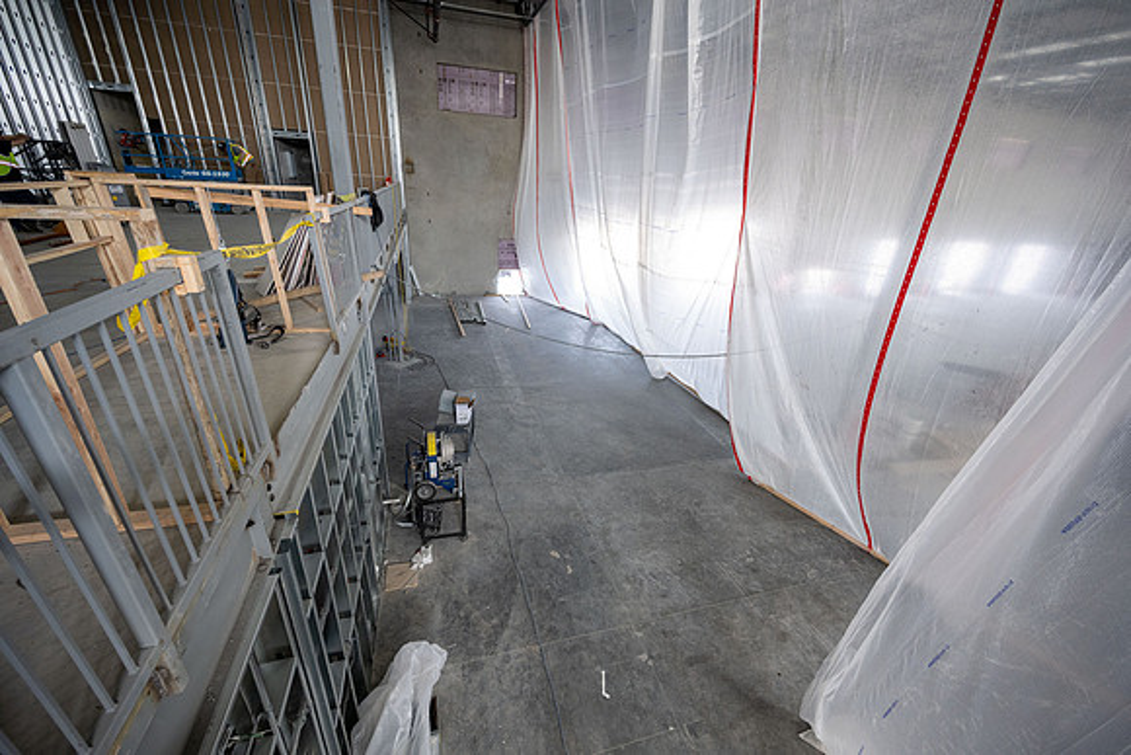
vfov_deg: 81.2
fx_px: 440
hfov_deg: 104.2
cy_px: 378
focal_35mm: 14
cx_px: 566
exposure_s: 1/125
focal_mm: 14
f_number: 4
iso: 1600
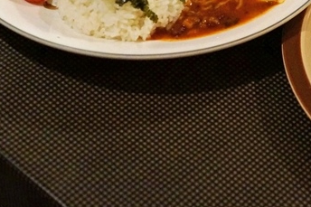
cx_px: 294
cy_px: -20
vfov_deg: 11.1
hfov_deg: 16.5
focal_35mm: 122
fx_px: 1055
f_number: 2.8
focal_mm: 35
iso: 3200
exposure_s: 1/160
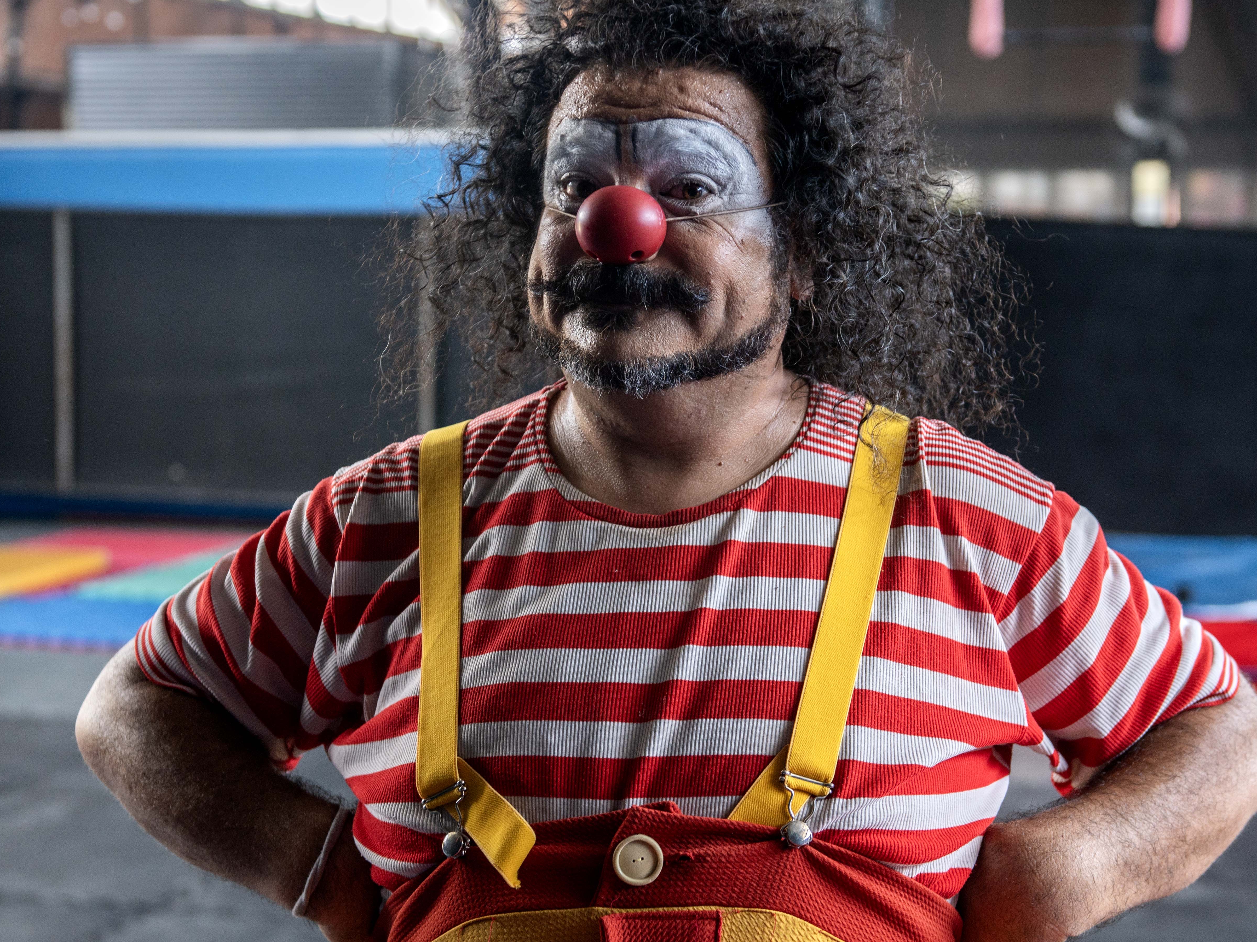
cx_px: 741
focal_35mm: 58
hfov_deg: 33.2
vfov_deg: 25.2
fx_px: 2106
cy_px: 449
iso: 640
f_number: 3.5
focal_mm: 48
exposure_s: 1/125
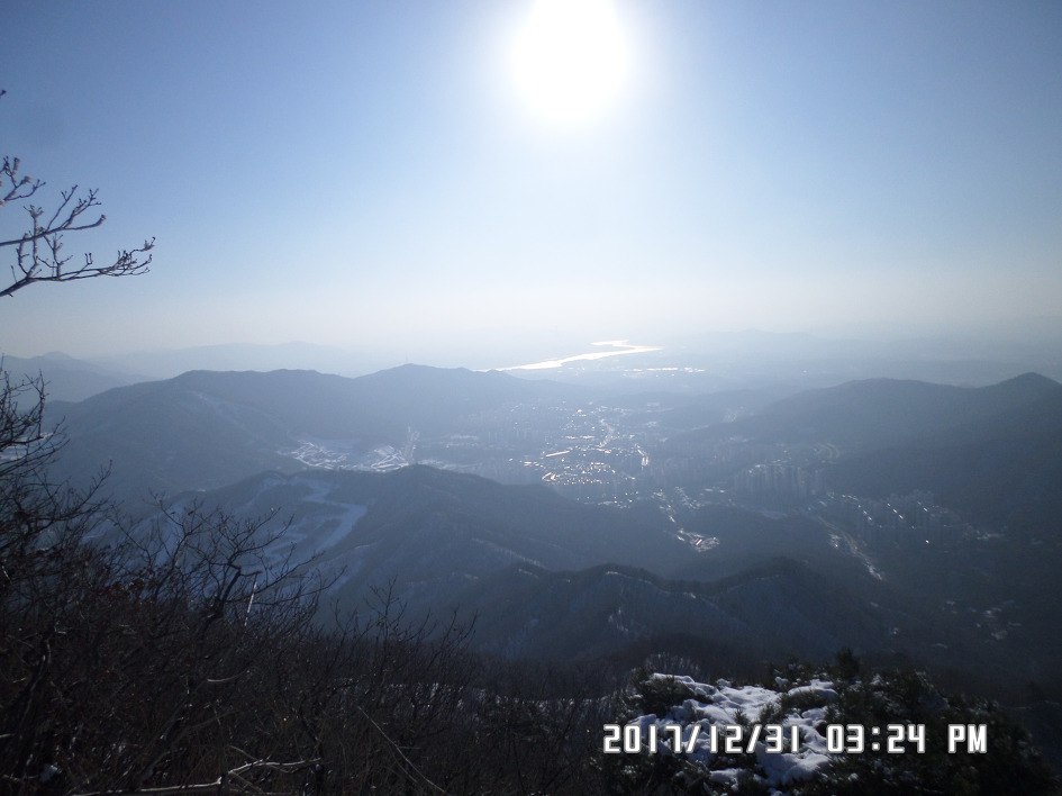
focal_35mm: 25
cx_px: 531
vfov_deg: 54.8
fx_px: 767
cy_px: 398
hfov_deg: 69.4
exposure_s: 1/350
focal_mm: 4.5
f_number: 9.2
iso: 80
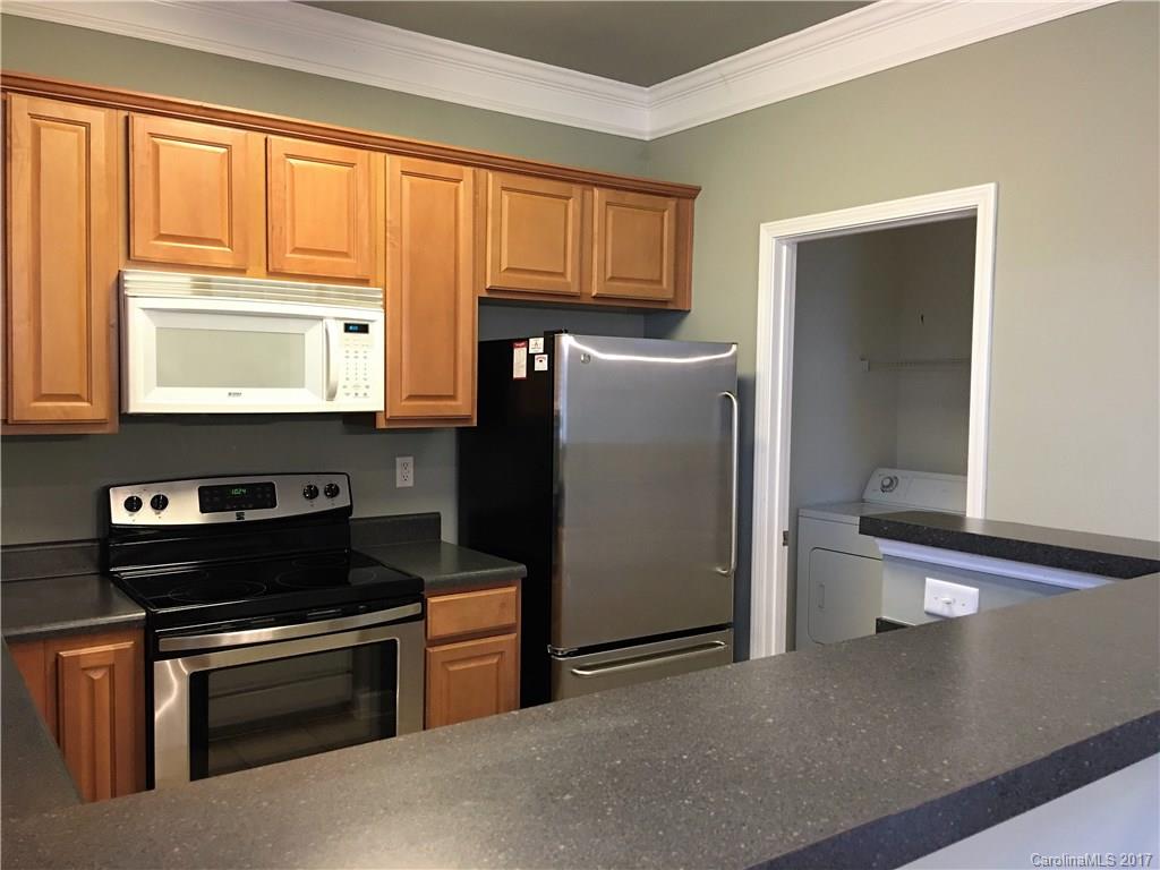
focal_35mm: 29
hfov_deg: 61.7
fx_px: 972
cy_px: 435
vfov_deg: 48.2
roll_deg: -0.1
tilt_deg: -2.5
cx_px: 580
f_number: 2.2
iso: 80
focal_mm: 4.15
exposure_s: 1/15
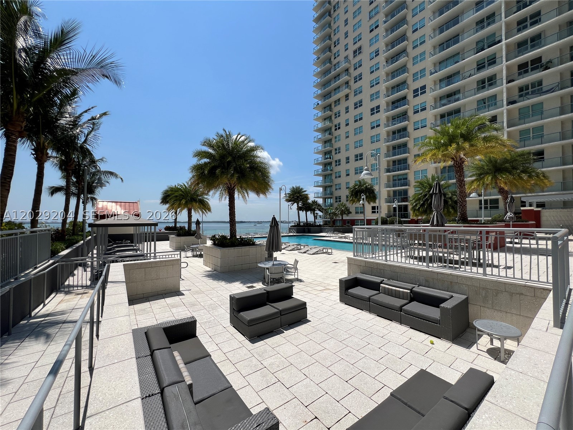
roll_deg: -0.2
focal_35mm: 13
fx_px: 215
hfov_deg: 106.2
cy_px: 215
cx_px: 286
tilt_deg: +1.1
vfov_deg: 89.9
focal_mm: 1.57
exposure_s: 1/3125
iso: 32
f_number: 1.8
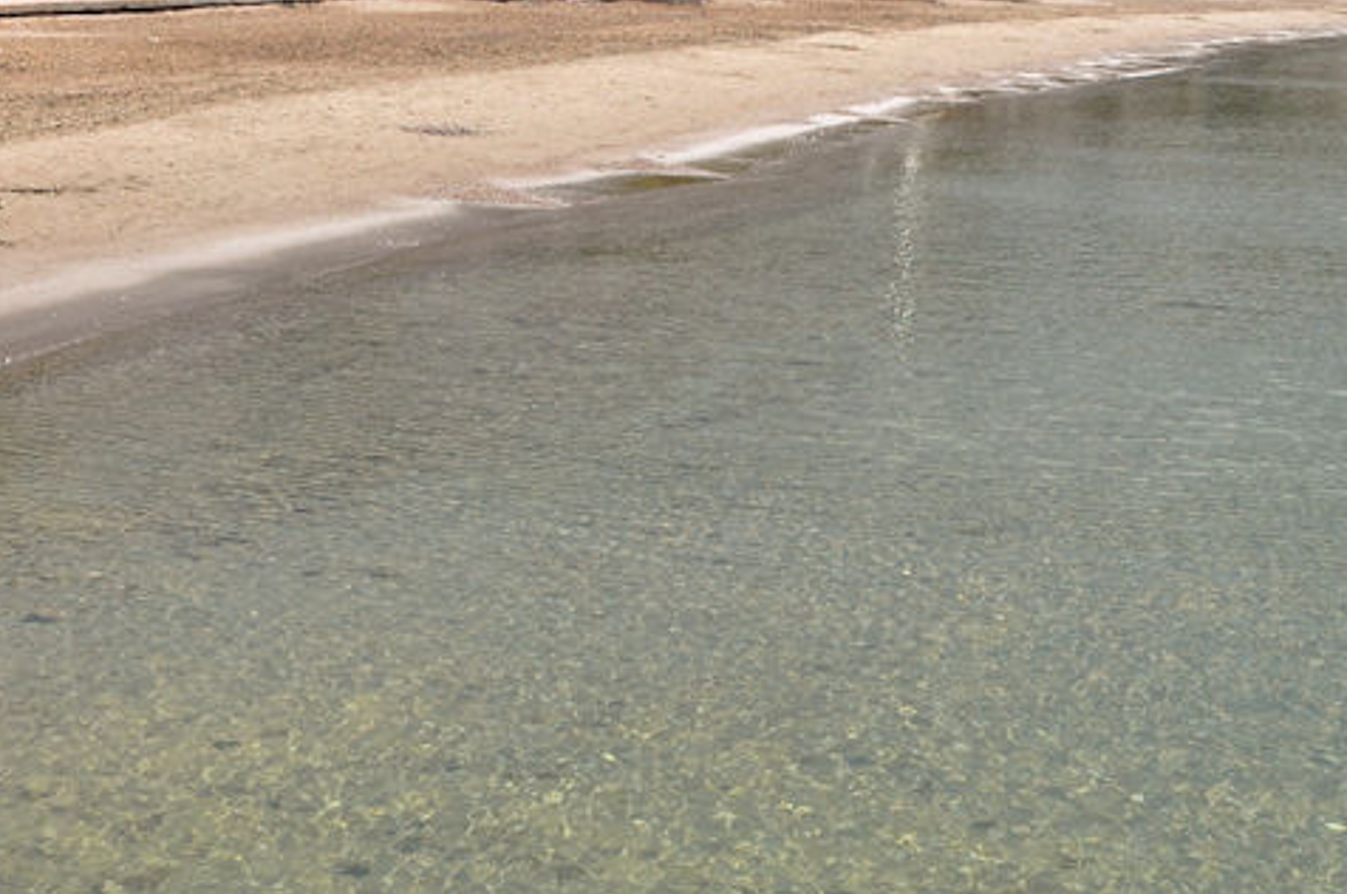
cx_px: 509
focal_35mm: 68
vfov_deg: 19.9
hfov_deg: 29.6
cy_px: 562
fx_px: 2541
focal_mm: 18
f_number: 10
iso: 200
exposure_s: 1/320
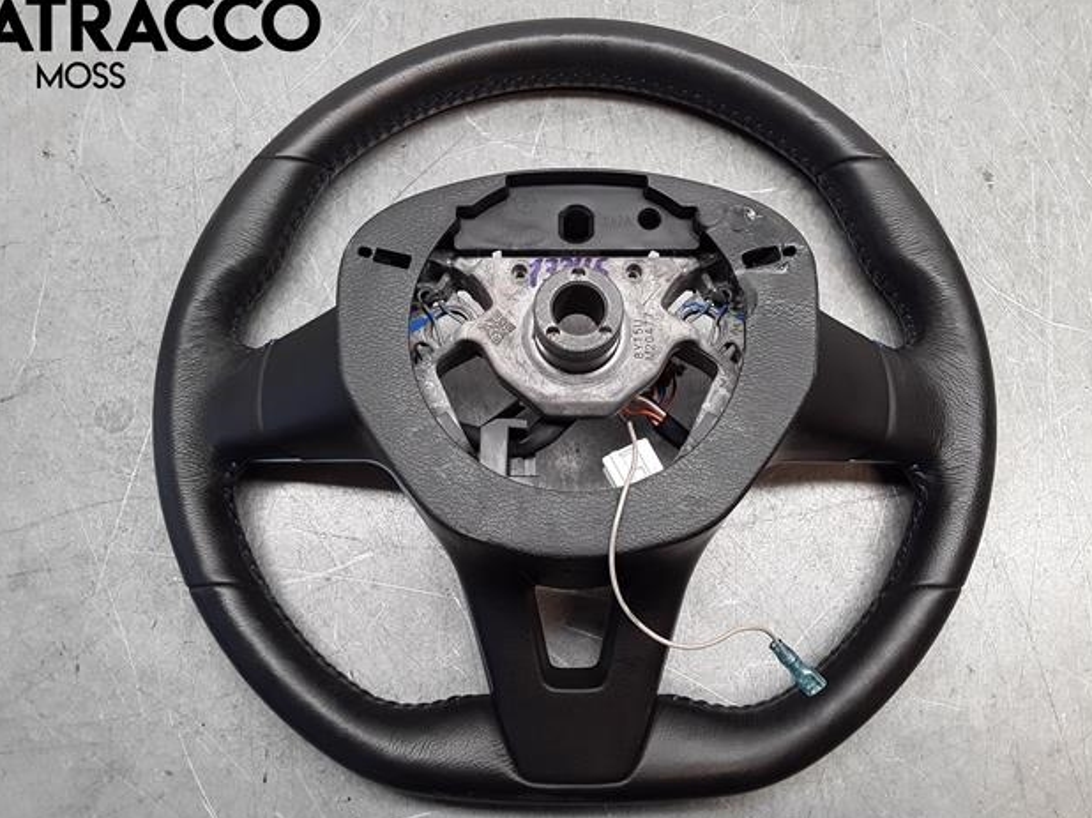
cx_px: 546
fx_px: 914
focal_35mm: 29
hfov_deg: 61.7
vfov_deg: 48.2
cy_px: 415
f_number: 1.9
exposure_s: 1/50
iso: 50
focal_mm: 2.91
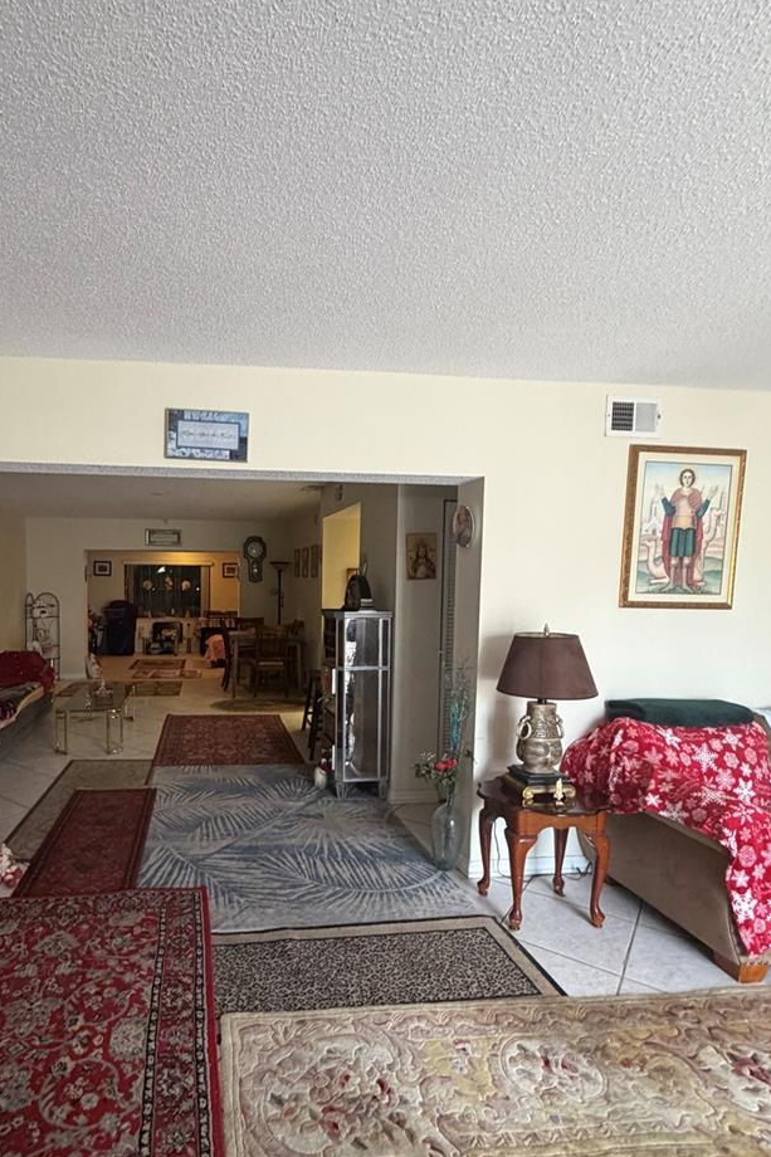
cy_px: 628
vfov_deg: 86.7
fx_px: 611
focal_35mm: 19
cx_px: 247
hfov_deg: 62.7
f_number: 2.2
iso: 320
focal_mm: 2.22
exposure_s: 1/68
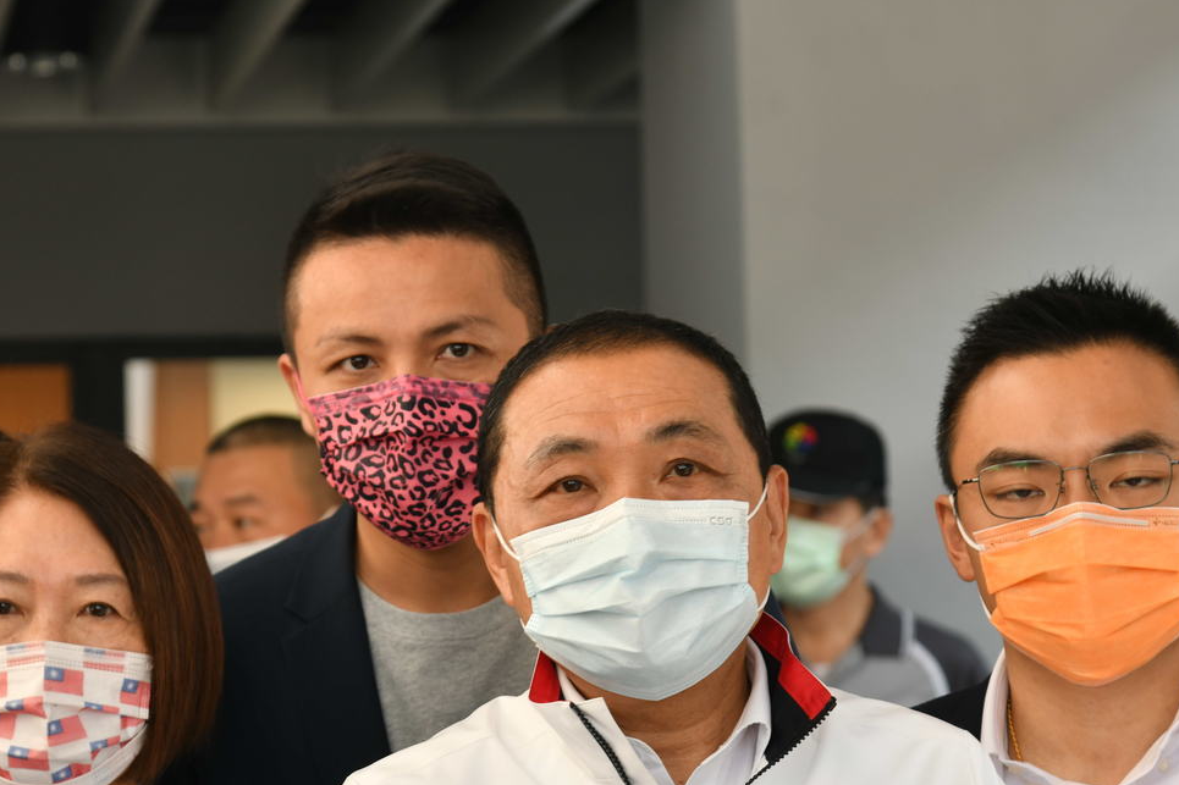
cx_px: 623
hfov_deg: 14.4
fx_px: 4682
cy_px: 538
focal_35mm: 143
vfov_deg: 9.6
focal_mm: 92
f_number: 6.3
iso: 180
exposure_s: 1/80
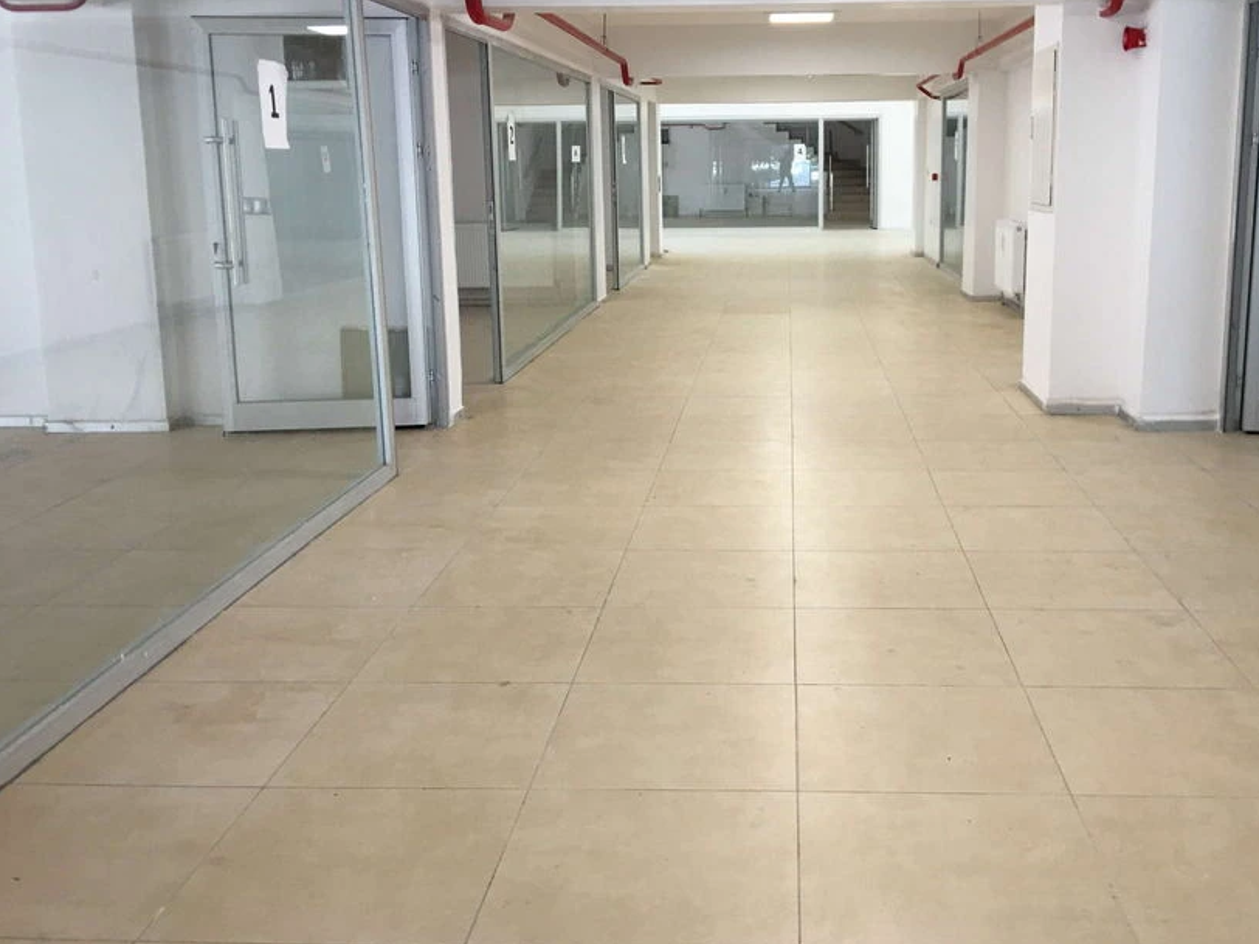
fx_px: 1309
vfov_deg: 39.6
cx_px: 743
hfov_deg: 51.1
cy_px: 397
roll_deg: +0.7
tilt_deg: -8.1
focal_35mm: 36
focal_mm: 4.15
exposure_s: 1/33
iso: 32
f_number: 2.2
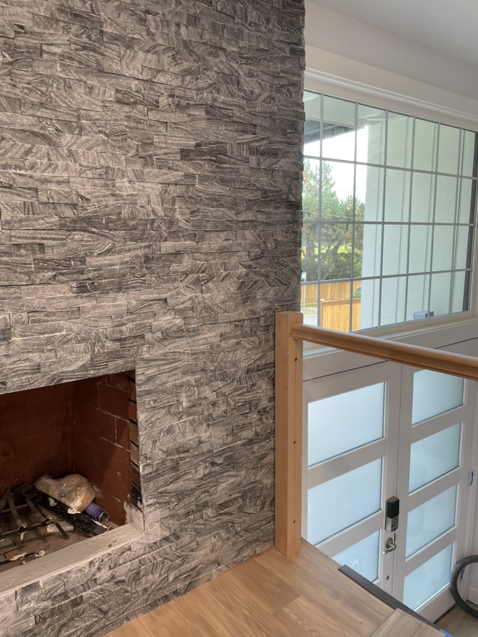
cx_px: 239
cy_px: 318
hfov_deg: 53.1
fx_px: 479
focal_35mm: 26
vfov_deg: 67.3
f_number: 1.6
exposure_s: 1/60
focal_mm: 4.2
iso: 80
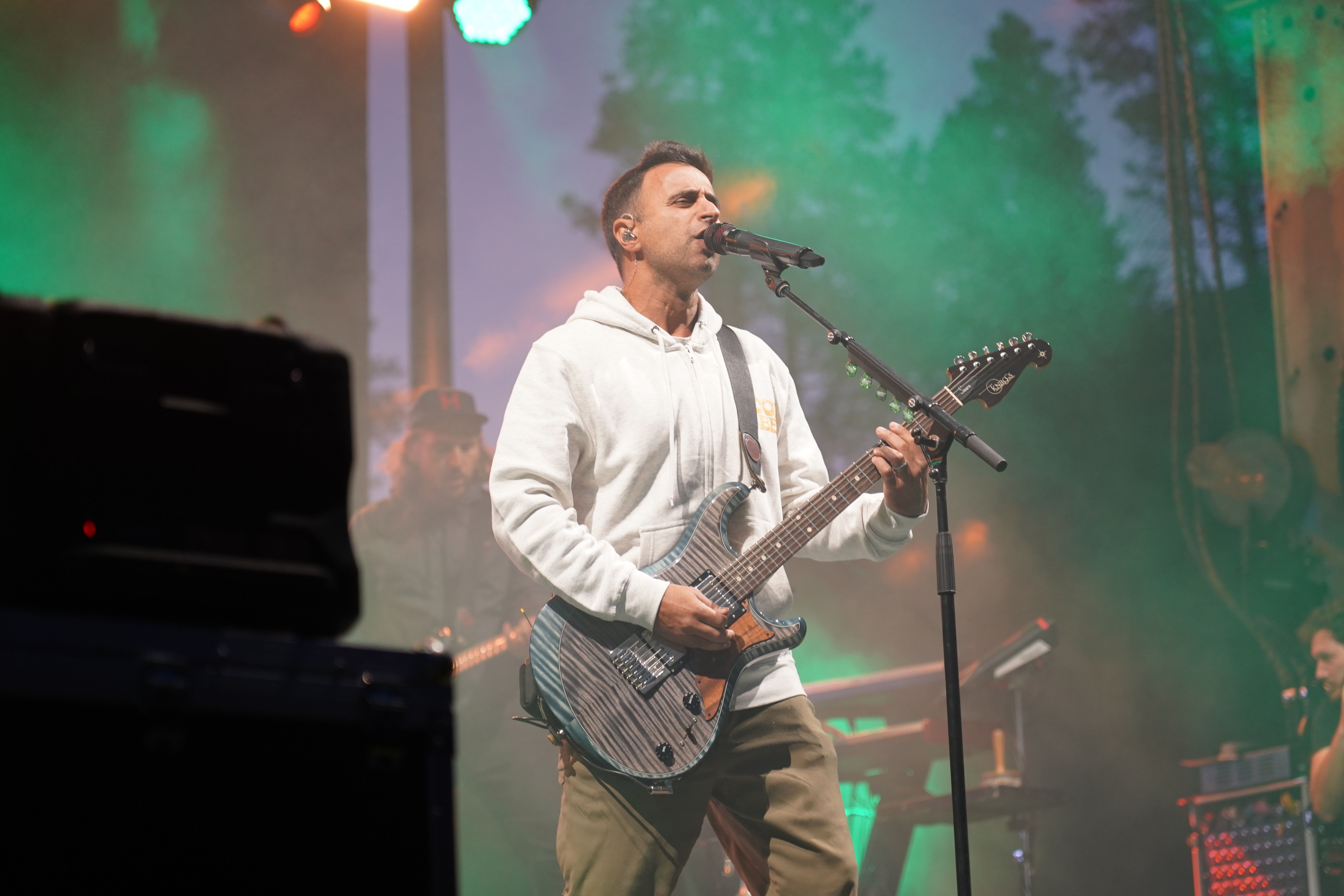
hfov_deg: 19.5
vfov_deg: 13.0
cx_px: 672
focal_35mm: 105
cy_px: 448
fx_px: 3920
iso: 1000
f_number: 4
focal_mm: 105
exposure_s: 1/160
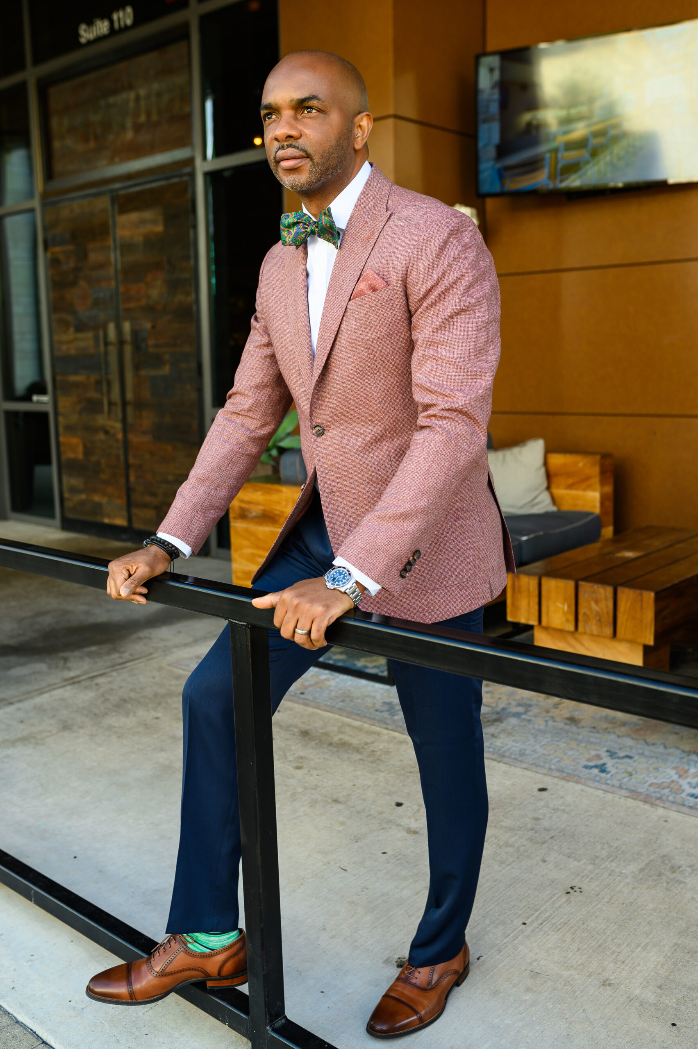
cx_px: 349
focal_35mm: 35
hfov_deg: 37.8
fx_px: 1019
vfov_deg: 54.5
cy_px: 524
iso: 200
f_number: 3.5
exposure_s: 1/320
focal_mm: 35
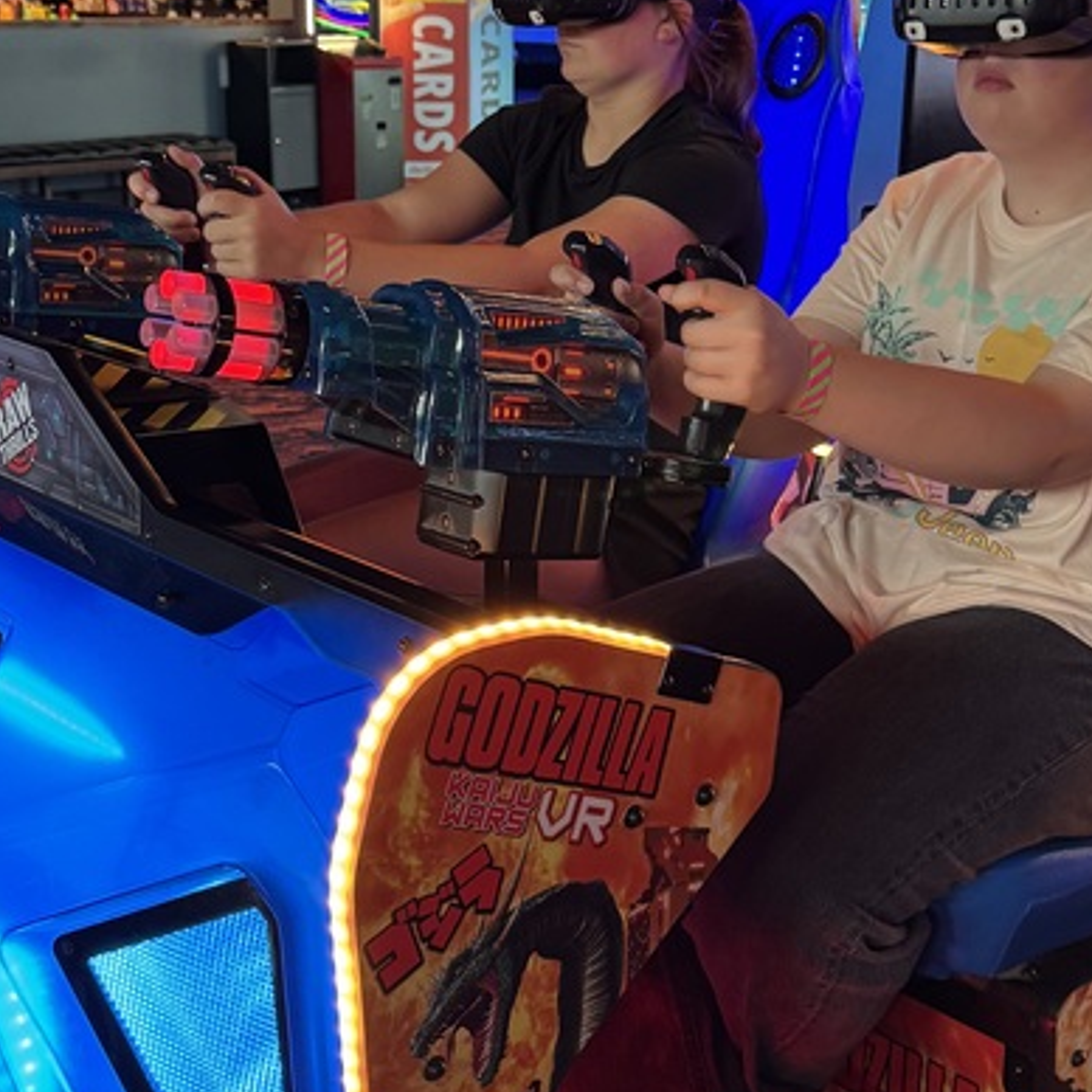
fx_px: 1999
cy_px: 543
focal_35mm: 56
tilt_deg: -16.1
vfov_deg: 30.6
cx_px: 571
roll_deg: -1.1
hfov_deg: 30.6
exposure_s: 1/41
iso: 250
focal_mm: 6.76
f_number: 1.78
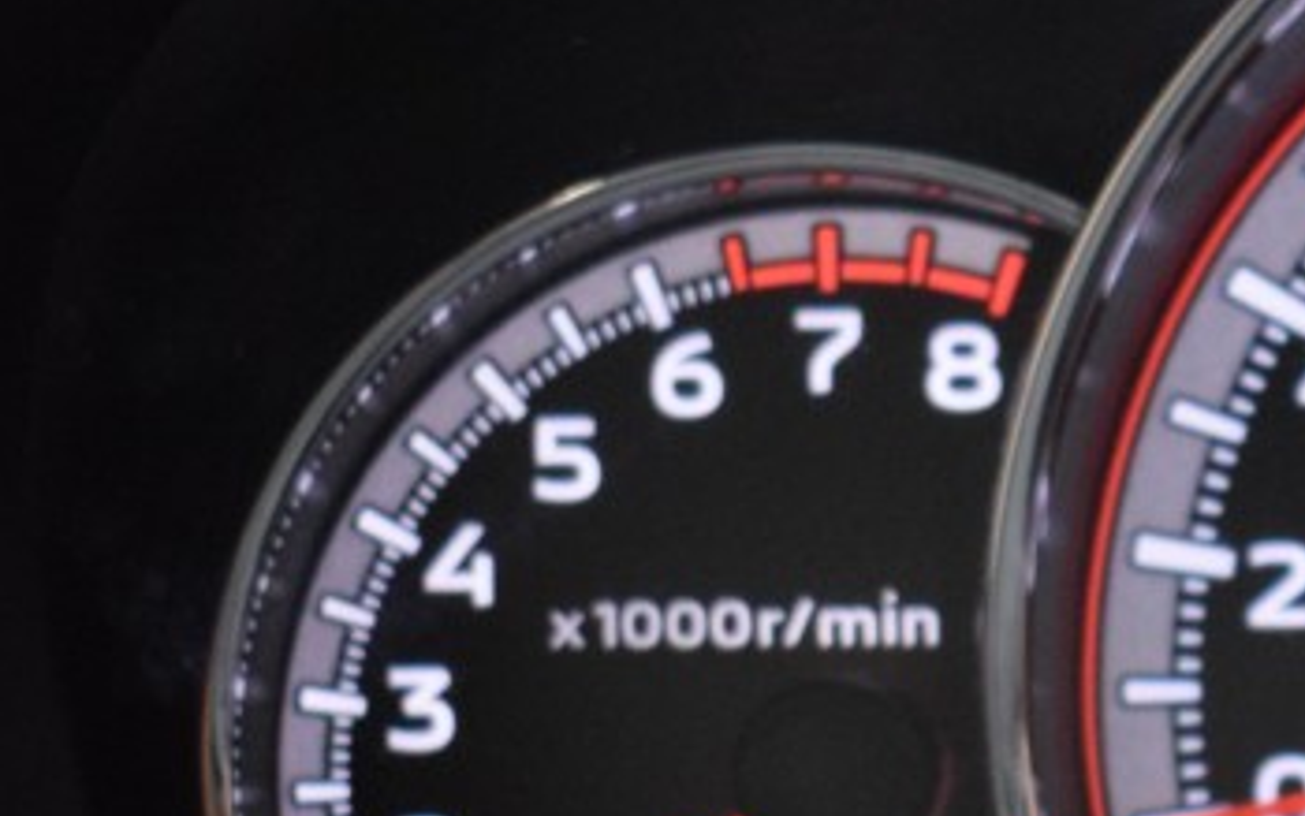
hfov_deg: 10.0
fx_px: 7229
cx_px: 1954
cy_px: 641
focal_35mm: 203
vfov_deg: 6.5
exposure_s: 1/60
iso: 2200
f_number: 4.2
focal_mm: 31
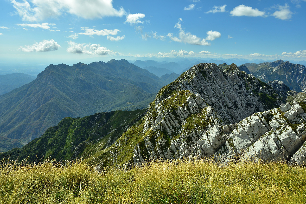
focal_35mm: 23
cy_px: 102
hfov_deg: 76.1
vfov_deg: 55.1
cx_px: 153
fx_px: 196
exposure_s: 1/400
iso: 100
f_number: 11
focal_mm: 23
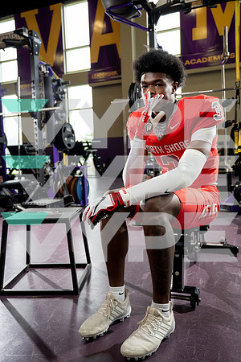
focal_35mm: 31
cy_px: 181
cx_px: 120
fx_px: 311
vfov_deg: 60.3
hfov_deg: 42.3
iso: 640
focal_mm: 31
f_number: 4
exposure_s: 1/250
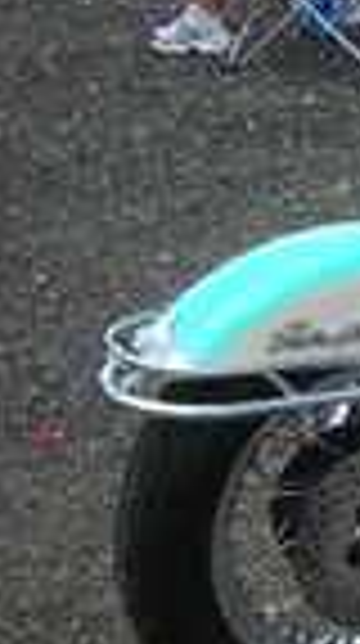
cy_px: 284
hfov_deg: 6.8
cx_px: 860
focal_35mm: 168
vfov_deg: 12.8
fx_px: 2863
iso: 50
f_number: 3.6
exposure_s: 1/250
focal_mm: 9.1
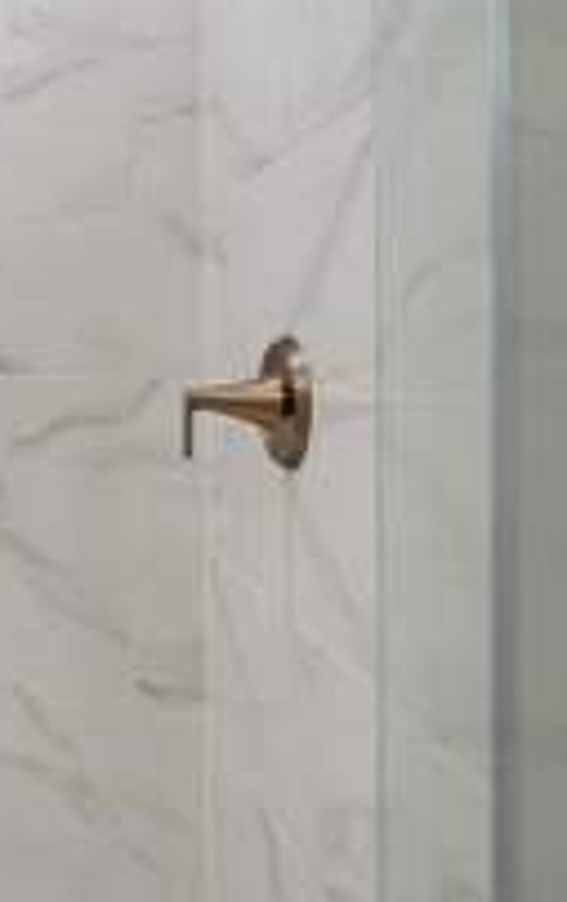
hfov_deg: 21.6
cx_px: -487
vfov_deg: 64.2
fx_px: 714
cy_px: 522
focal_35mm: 29
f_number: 8
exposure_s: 1/20
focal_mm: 12
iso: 200
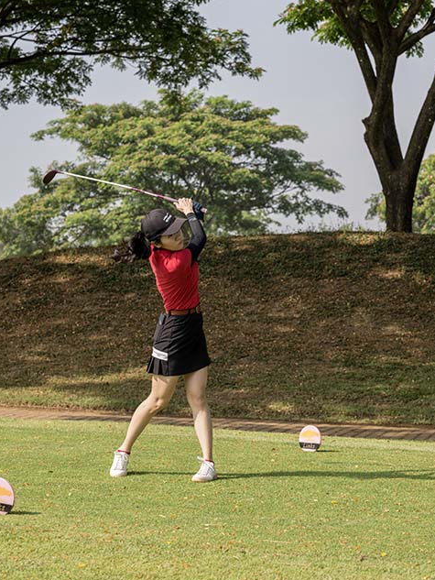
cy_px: 292
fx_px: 1708
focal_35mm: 102
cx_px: 288
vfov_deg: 19.3
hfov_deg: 14.5
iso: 1000
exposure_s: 1/2500
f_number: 5
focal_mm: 70
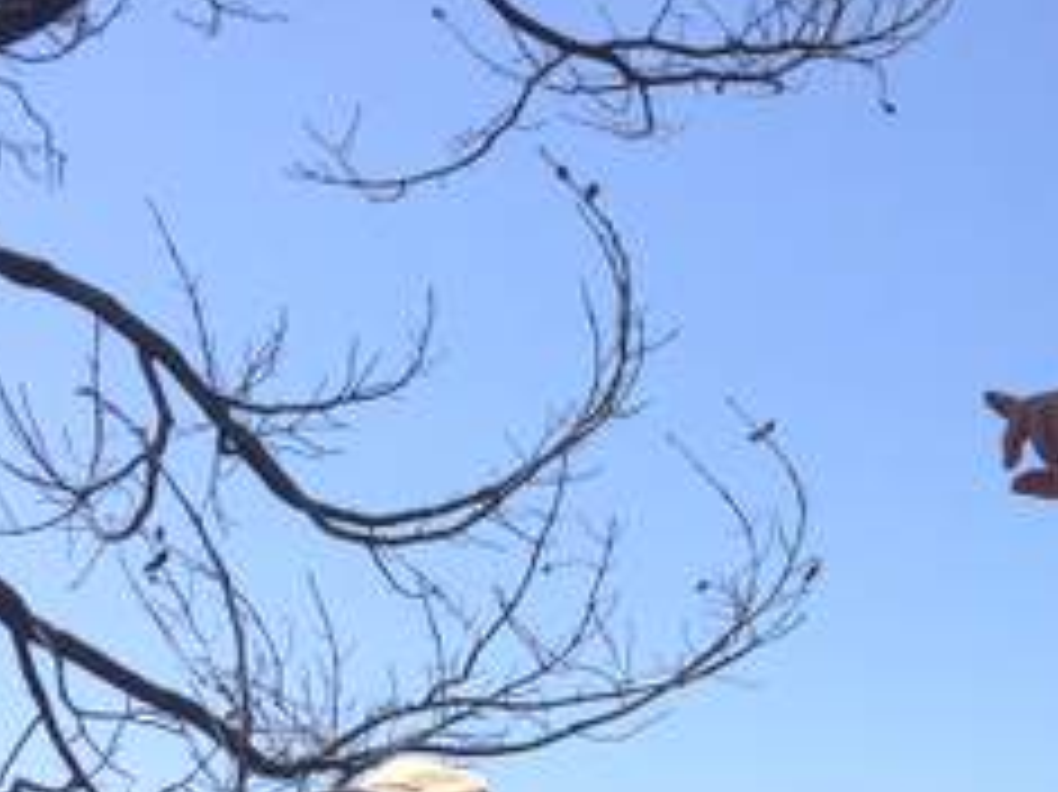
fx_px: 2719
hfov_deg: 21.4
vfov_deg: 15.3
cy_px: 1202
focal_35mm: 89
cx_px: 1008
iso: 32
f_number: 2.2
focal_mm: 4.15
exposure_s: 1/1883
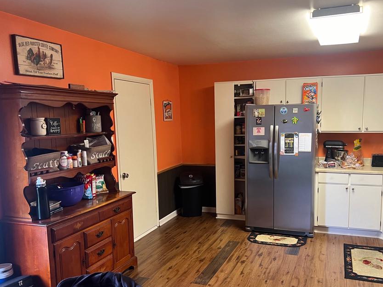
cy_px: 167
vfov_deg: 44.0
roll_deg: +1.1
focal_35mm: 32
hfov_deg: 56.7
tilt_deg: -8.3
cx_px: 213
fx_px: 354
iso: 160
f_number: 1.5
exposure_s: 1/60
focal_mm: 5.7
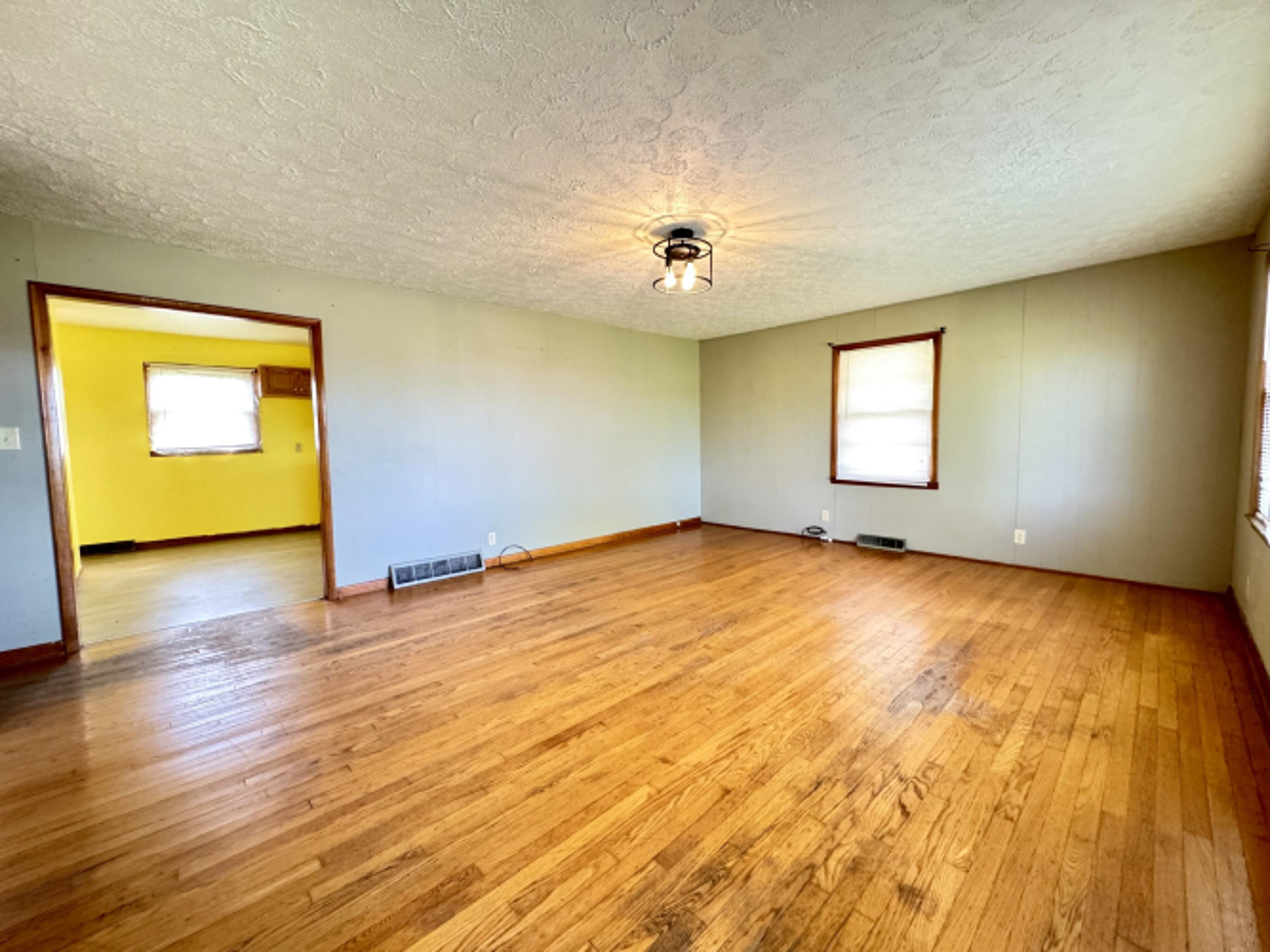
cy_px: 476
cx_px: 635
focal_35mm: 14
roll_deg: +0.6
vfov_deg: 85.7
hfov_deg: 102.1
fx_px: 514
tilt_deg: -4.6
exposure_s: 1/60
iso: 500
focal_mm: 2.22
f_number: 2.2
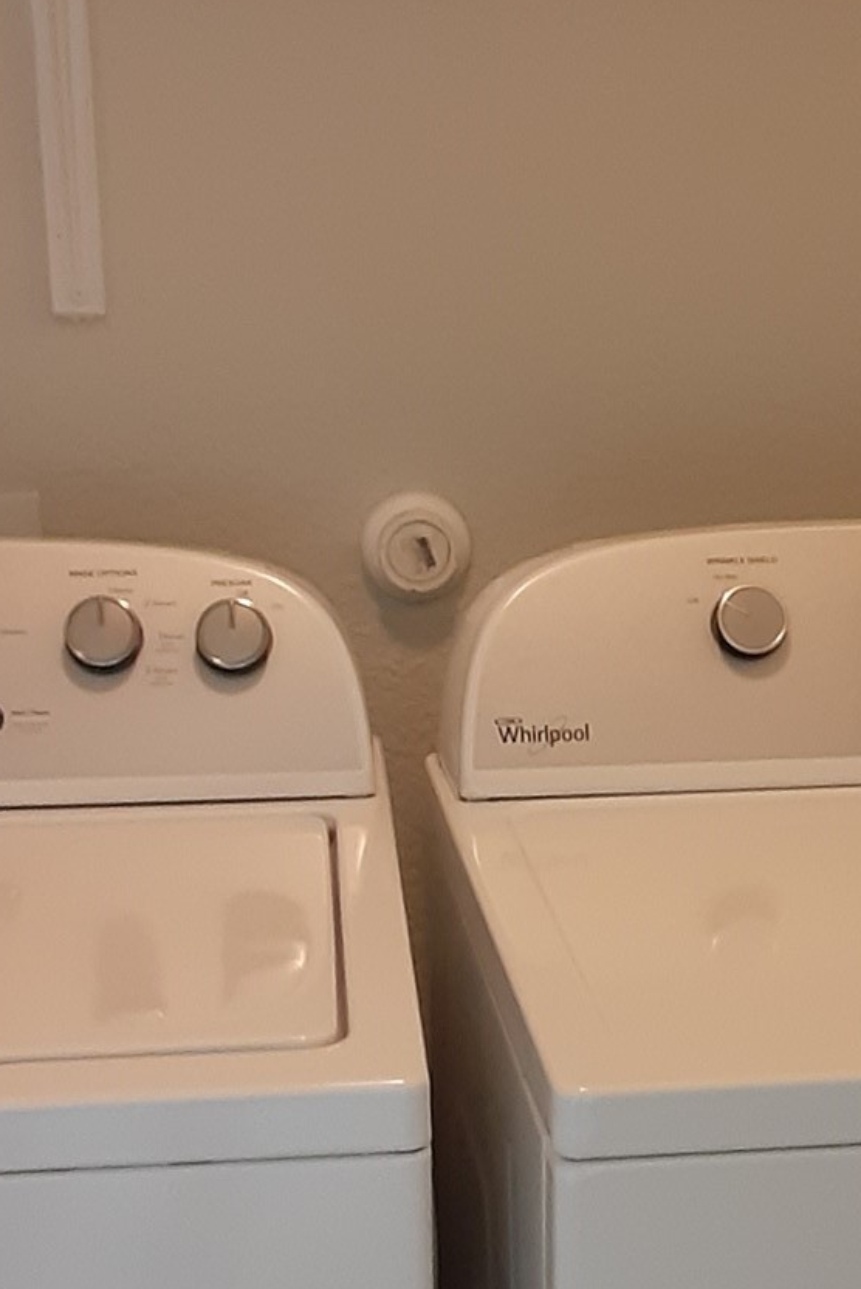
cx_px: 527
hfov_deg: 19.7
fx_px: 2473
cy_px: 871
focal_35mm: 69
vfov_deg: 29.0
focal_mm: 2.91
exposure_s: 1/30
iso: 250
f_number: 1.9
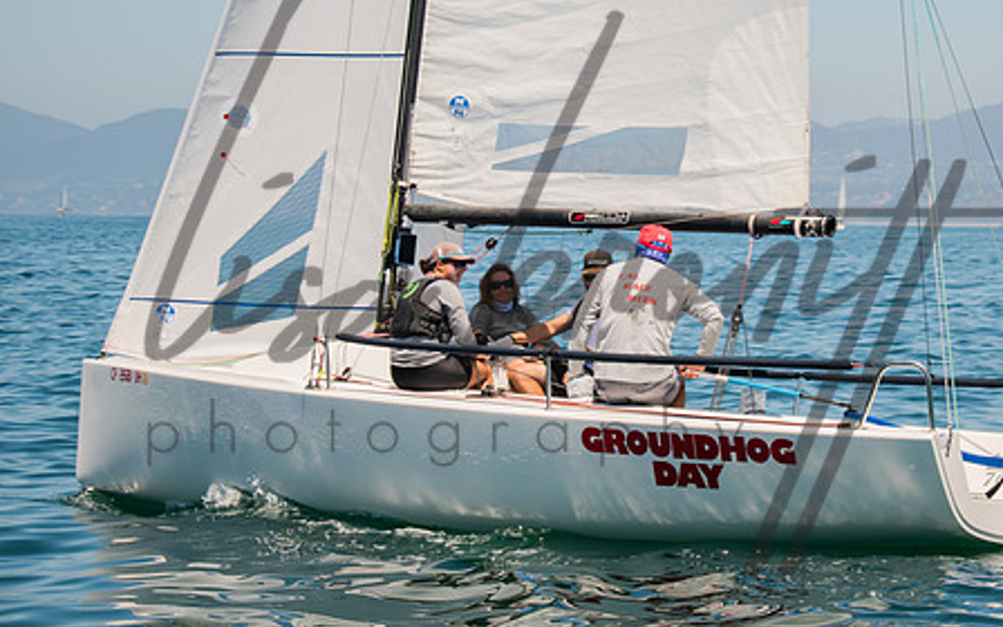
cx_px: 645
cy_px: 265
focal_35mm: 109
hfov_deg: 19.1
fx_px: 2980
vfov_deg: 12.0
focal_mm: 55
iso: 100
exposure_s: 1/250
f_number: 5.6
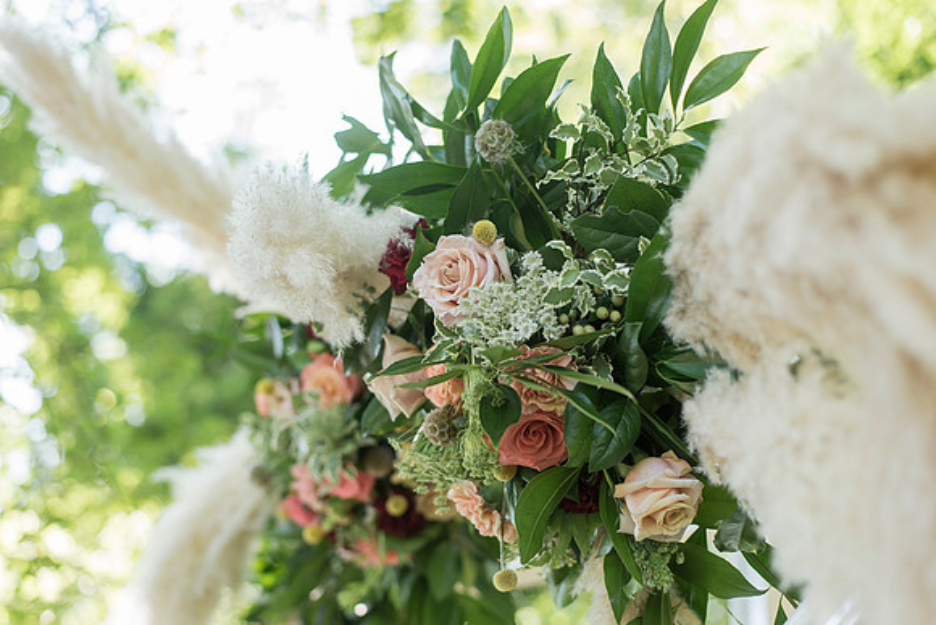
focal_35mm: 50
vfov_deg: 27.0
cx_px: 468
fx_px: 1300
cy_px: 312
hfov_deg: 39.6
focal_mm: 50
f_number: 2.5
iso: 400
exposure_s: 1/500
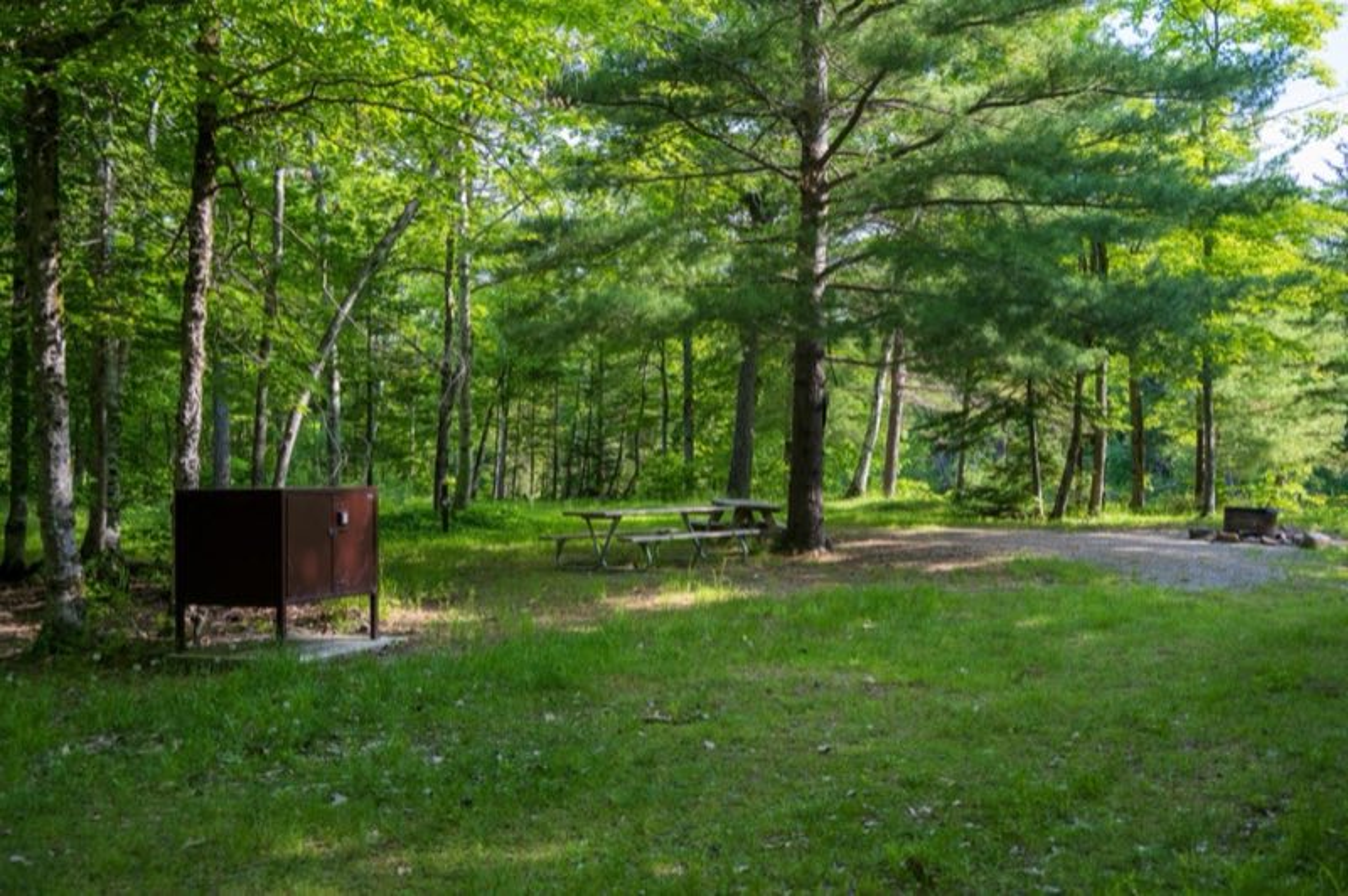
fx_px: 1347
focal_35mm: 36
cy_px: 448
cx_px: 674
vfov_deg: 36.8
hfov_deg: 53.2
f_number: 4.8
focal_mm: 36
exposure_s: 1/250
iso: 220
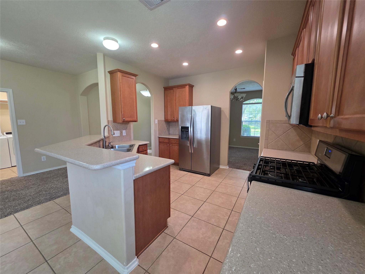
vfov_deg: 89.9
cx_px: 182
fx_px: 137
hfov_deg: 106.2
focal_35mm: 13
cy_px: 137
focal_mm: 2.2
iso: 200
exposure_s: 1/120
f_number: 1.9
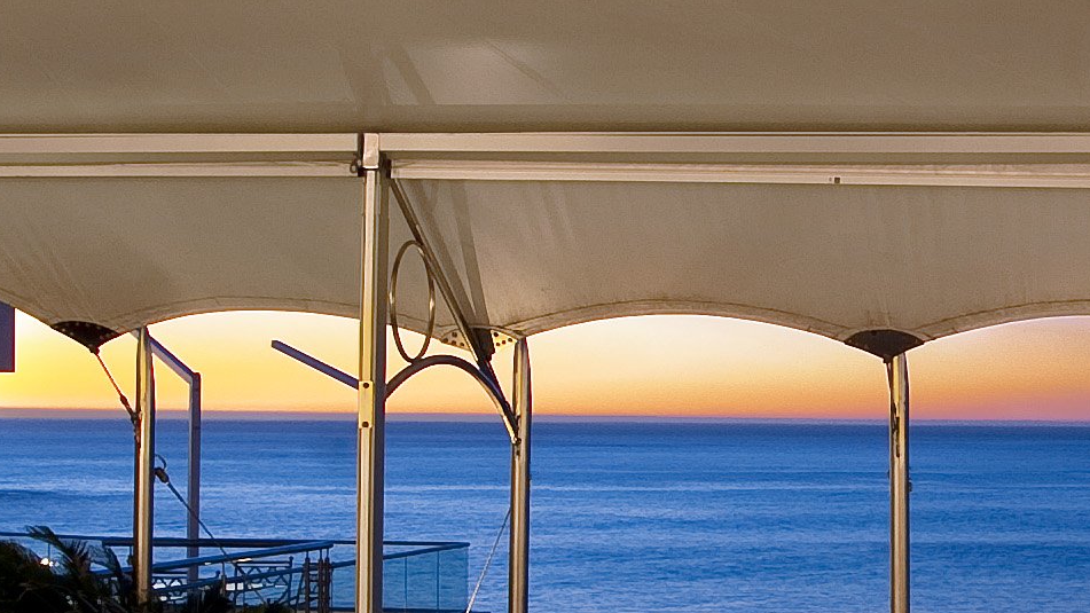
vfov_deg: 13.6
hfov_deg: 23.0
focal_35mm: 89
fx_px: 2572
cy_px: 391
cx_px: 1068
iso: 200
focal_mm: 19
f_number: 9.5
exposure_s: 2
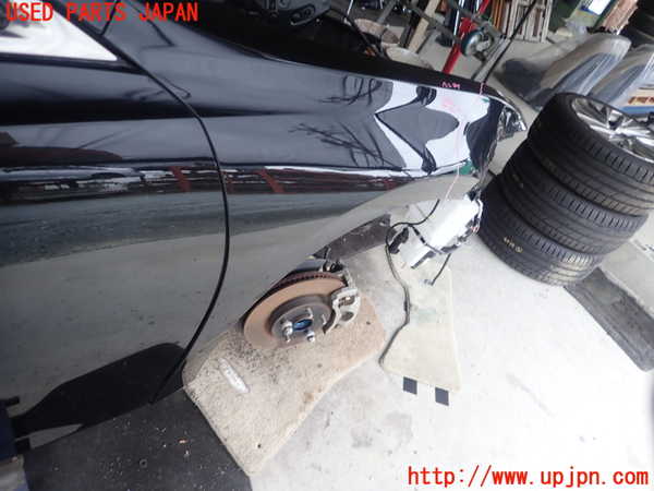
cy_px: 246
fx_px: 472
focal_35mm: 25
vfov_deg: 54.9
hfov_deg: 69.4
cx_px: 327
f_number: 2
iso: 100
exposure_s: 1/80
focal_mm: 4.5
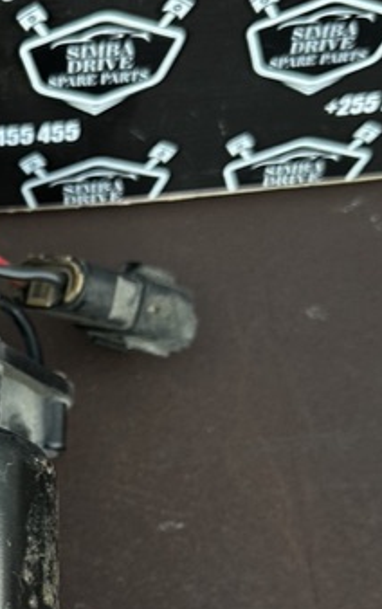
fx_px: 1279
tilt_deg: -76.6
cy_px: 548
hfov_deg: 16.4
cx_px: -44
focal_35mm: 77
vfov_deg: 25.9
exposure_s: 1/83
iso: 250
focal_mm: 6.86
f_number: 1.78
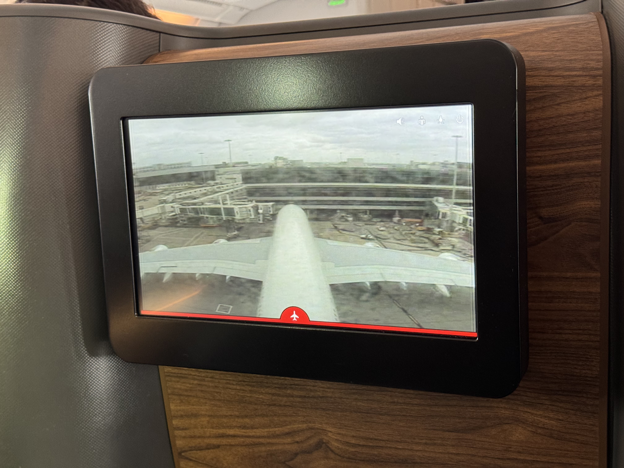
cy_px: 234
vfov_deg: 30.3
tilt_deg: -9.1
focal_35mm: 48
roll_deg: +2.8
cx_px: 312
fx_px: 865
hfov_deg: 39.7
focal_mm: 6.76
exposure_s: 1/38
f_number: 1.78
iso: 250
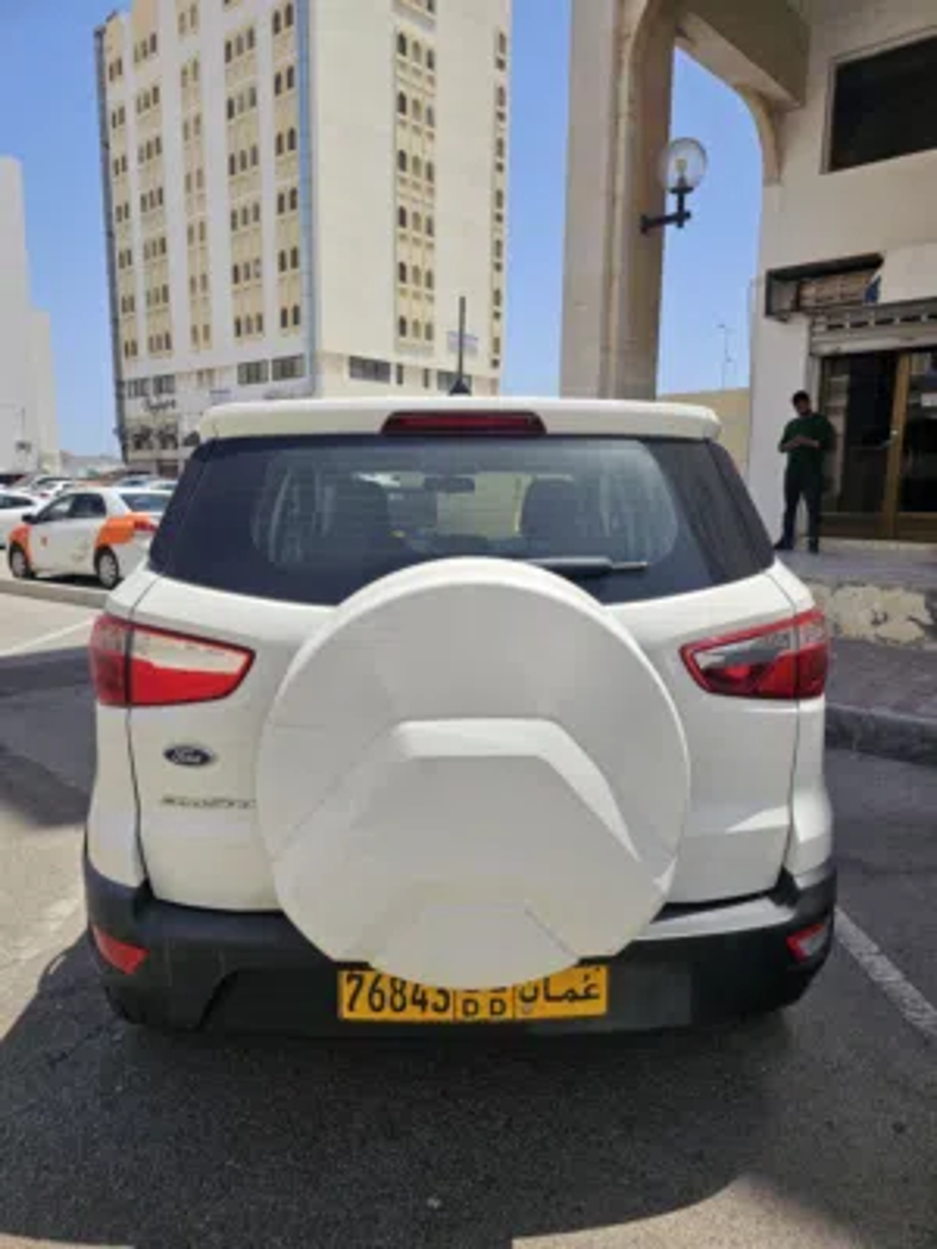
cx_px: 468
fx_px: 830
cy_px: 624
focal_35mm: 23
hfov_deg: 58.9
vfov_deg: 73.9
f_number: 1.7
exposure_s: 1/790
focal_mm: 6.3
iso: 10
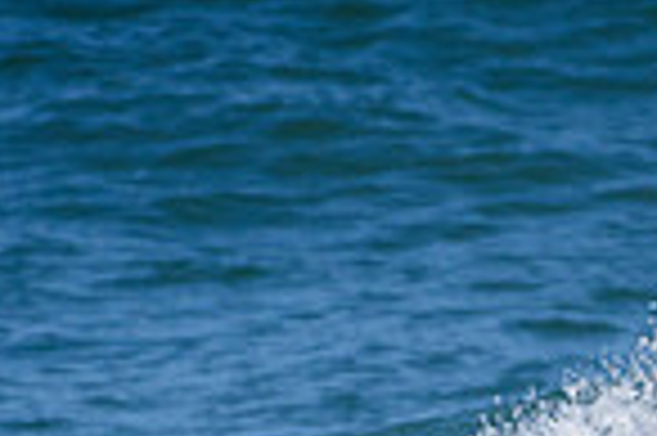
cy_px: 609
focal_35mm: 2983
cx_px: 796
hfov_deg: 0.7
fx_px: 54378
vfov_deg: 0.5
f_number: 5.6
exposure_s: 1/4000
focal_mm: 500
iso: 560
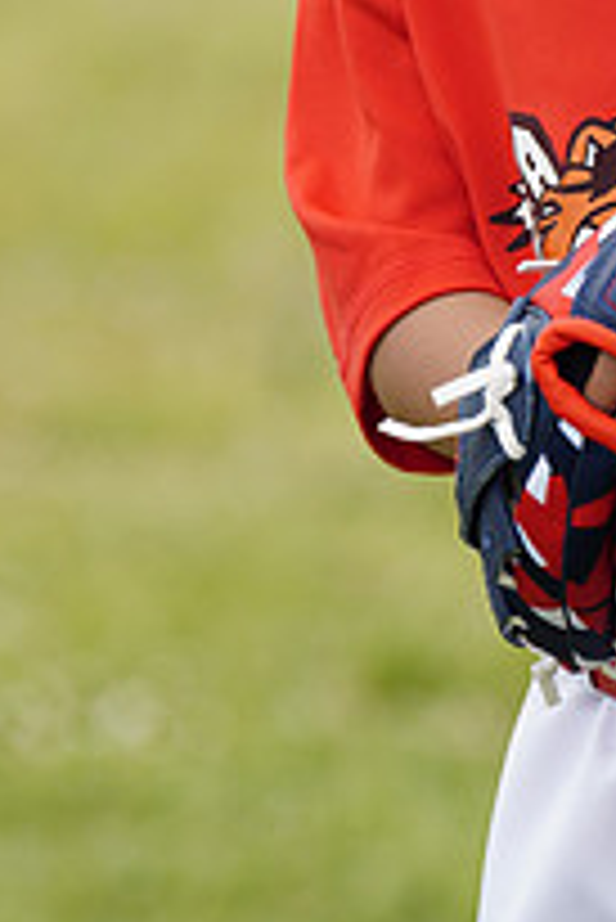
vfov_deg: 3.6
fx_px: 14476
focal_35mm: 565
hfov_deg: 2.4
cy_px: -283
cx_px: 713
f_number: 5.6
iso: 100
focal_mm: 200
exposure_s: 1/250
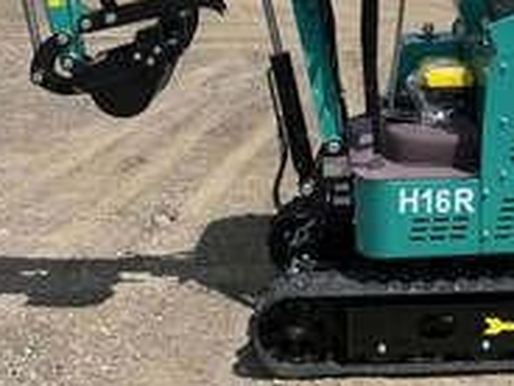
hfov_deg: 30.0
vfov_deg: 22.5
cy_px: 17
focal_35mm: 63
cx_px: 408
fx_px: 935
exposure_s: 1/2320
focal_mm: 3
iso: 25
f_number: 1.8
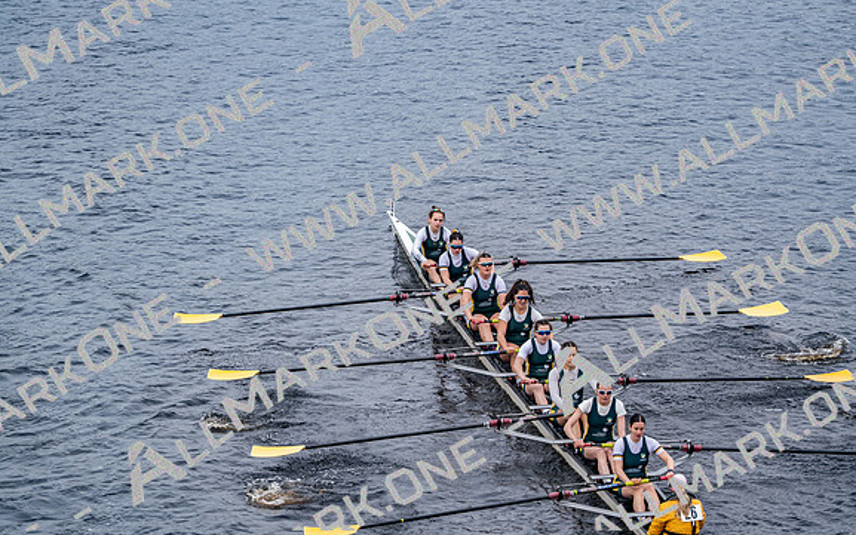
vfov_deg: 6.4
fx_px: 4784
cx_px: 429
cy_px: 276
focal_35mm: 205
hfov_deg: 10.2
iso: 200
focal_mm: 200
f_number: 2.8
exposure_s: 1/2000
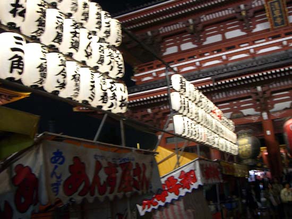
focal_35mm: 38
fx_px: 321
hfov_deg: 49.0
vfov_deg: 37.7
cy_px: 110
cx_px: 146
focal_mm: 6.2
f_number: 2.7
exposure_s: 1/8
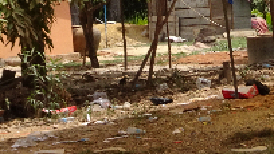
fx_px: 1243
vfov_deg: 7.1
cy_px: 118
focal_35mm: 171
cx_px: 407
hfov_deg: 12.0
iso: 80
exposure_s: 1/500
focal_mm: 6.8
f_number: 4
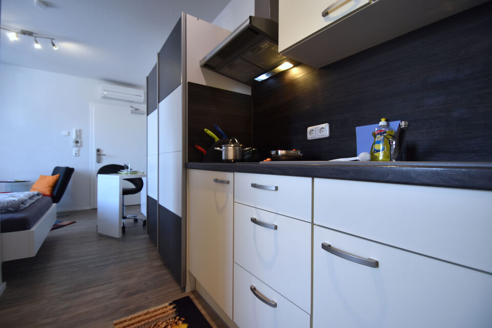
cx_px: 246
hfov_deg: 90.0
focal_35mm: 18
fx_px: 246
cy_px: 164
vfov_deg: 67.4
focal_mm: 12
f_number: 4
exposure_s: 1/60
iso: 400
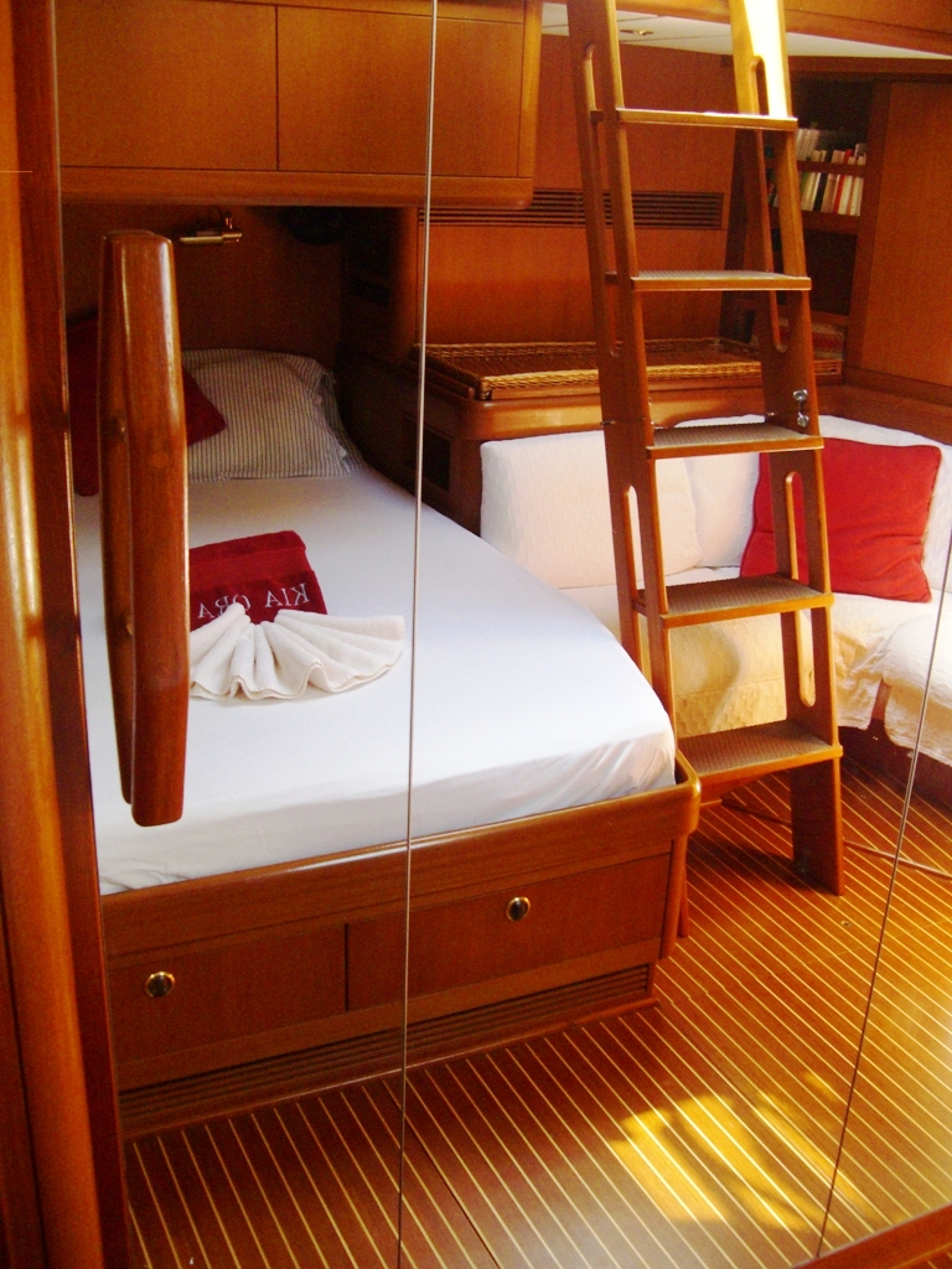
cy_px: 634
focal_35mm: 38
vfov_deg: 49.0
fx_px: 1393
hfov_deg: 37.7
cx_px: 476
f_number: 2.8
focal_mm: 7.9
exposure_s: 1/100
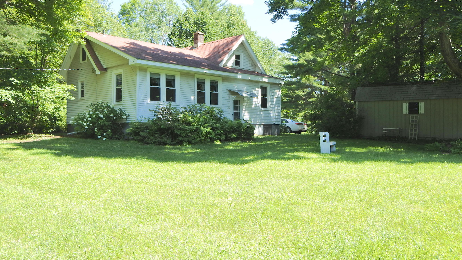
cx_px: 232
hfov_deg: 59.5
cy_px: 116
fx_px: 404
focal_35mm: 33
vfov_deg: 35.6
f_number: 5.3
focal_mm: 11.5
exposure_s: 1/250
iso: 250
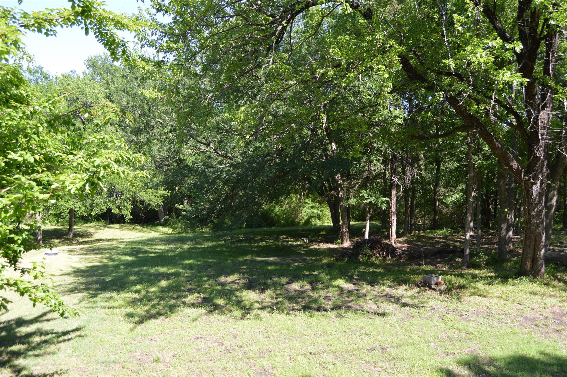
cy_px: 188
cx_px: 284
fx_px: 425
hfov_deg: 67.4
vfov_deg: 47.8
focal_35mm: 27
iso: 100
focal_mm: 18
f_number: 5.6
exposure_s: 1/125
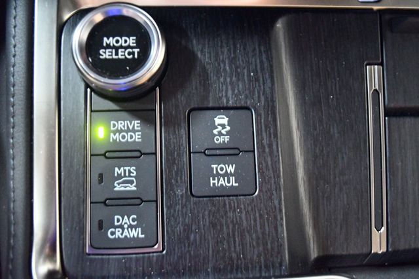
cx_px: 210
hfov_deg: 57.2
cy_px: 140
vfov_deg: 39.9
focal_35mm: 33
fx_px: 384
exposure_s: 1/13
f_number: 4
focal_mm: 22
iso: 12800
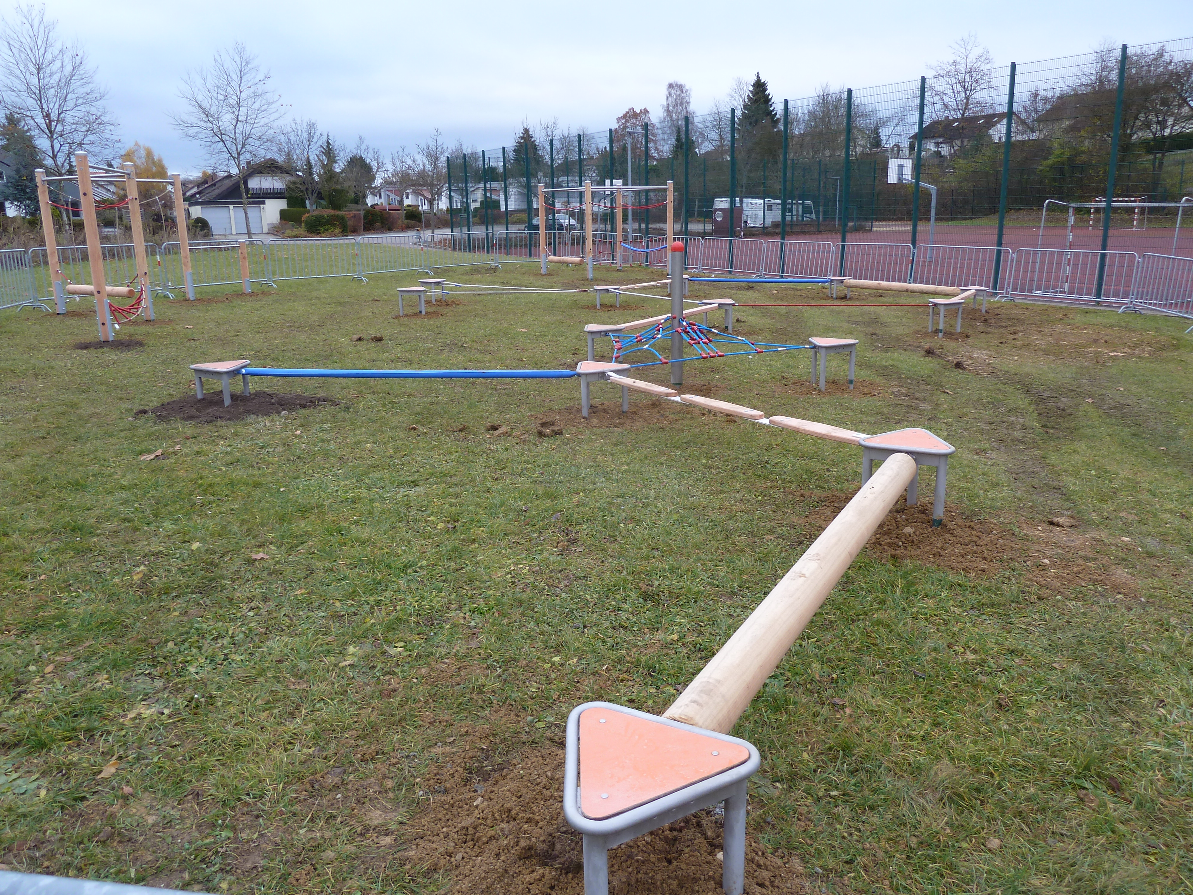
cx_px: 596
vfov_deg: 54.9
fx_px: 862
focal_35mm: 25
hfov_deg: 69.4
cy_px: 448
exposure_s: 1/30
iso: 80
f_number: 3.3
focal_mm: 4.1
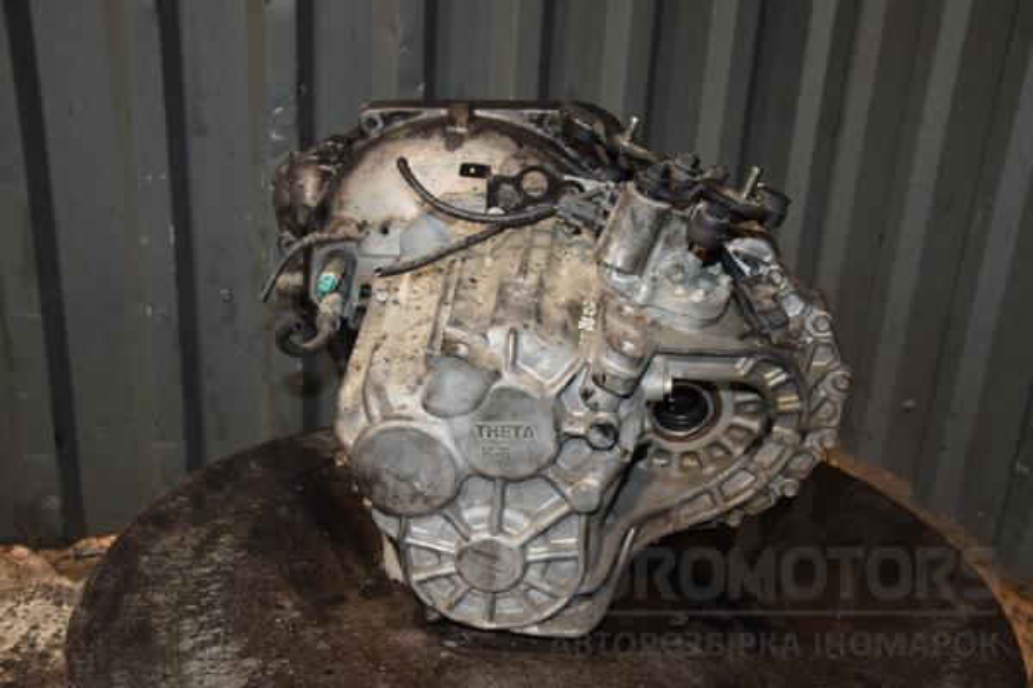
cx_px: 516
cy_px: 344
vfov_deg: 34.2
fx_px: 1119
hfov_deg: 49.6
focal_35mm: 39
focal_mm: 26
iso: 800
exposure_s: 1/60
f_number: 5
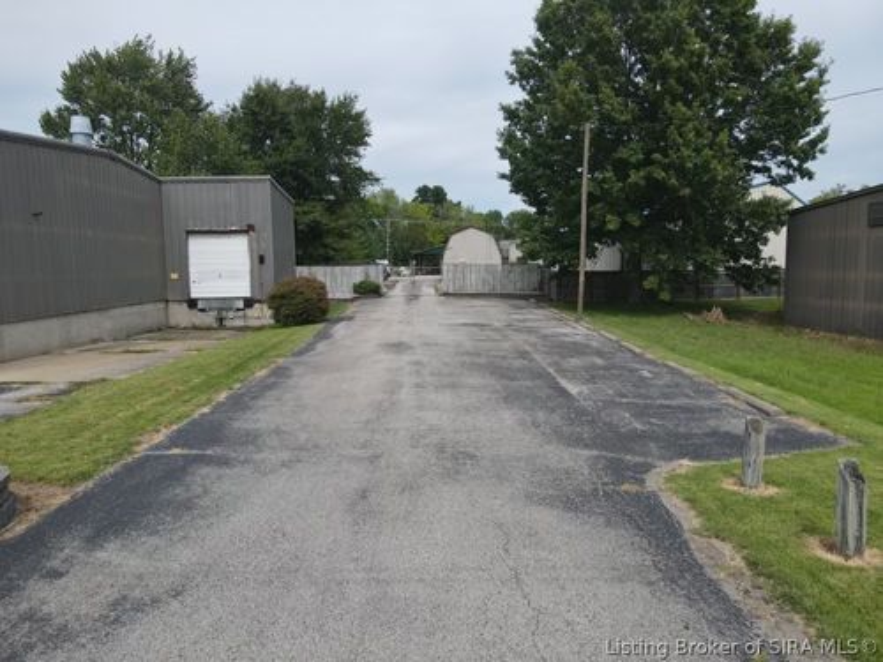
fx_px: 612
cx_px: 442
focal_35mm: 24
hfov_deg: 71.6
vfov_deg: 56.8
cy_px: 331
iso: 100
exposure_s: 1/725
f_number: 2.8
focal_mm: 4.5
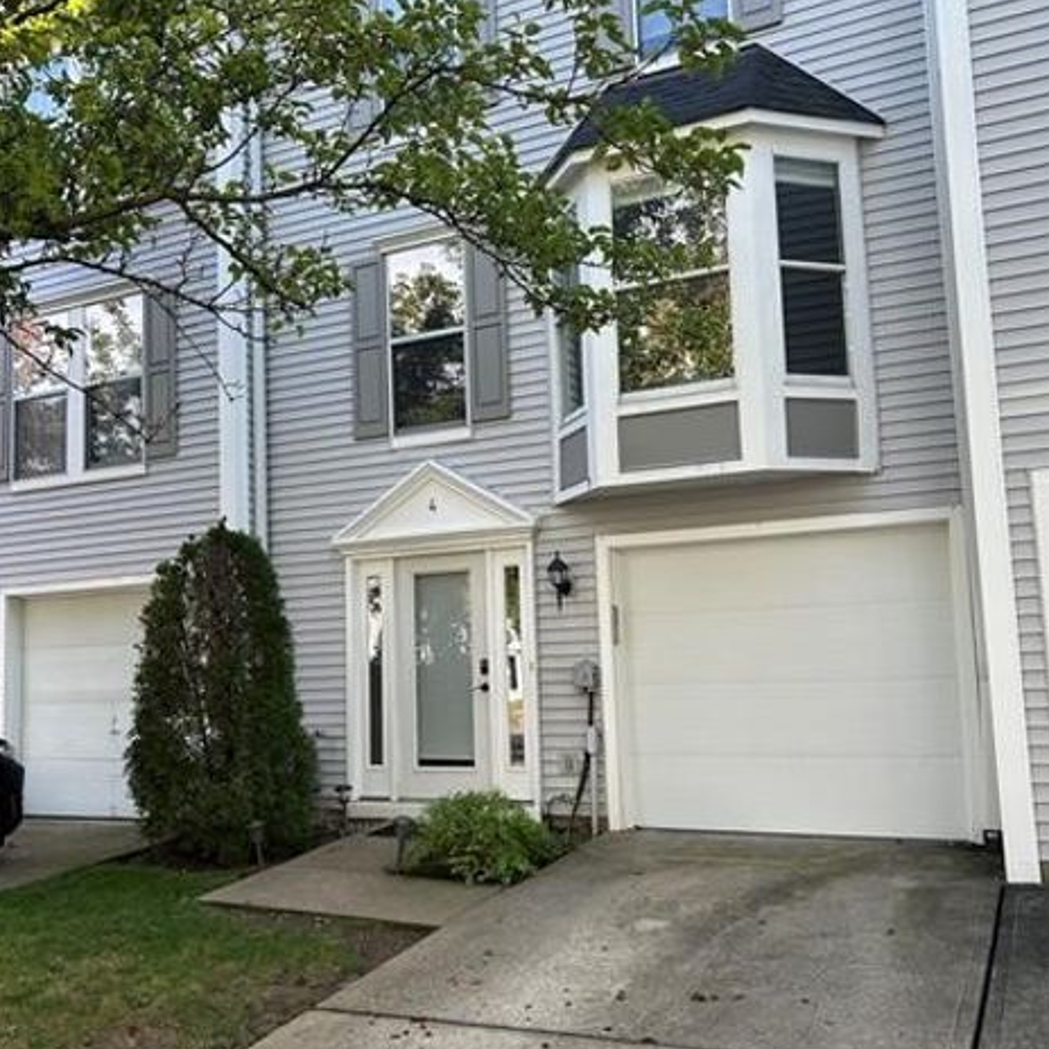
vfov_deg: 49.7
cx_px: 488
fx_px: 1131
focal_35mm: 33
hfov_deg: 49.7
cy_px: 550
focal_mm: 5.7
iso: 50
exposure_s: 1/397
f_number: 1.5
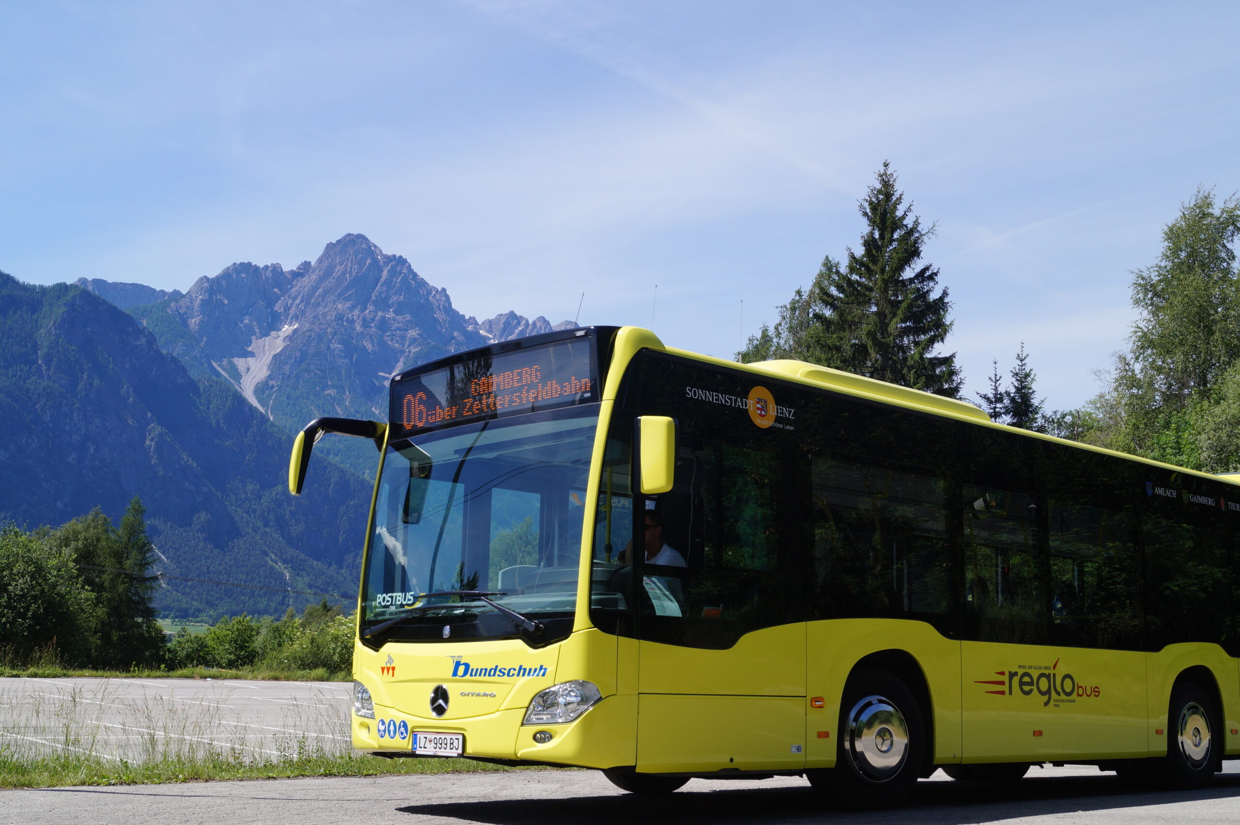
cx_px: 620
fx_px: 1446
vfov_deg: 31.8
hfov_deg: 46.4
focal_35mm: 42
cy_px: 412
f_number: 10
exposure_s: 1/125
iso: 100
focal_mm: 28
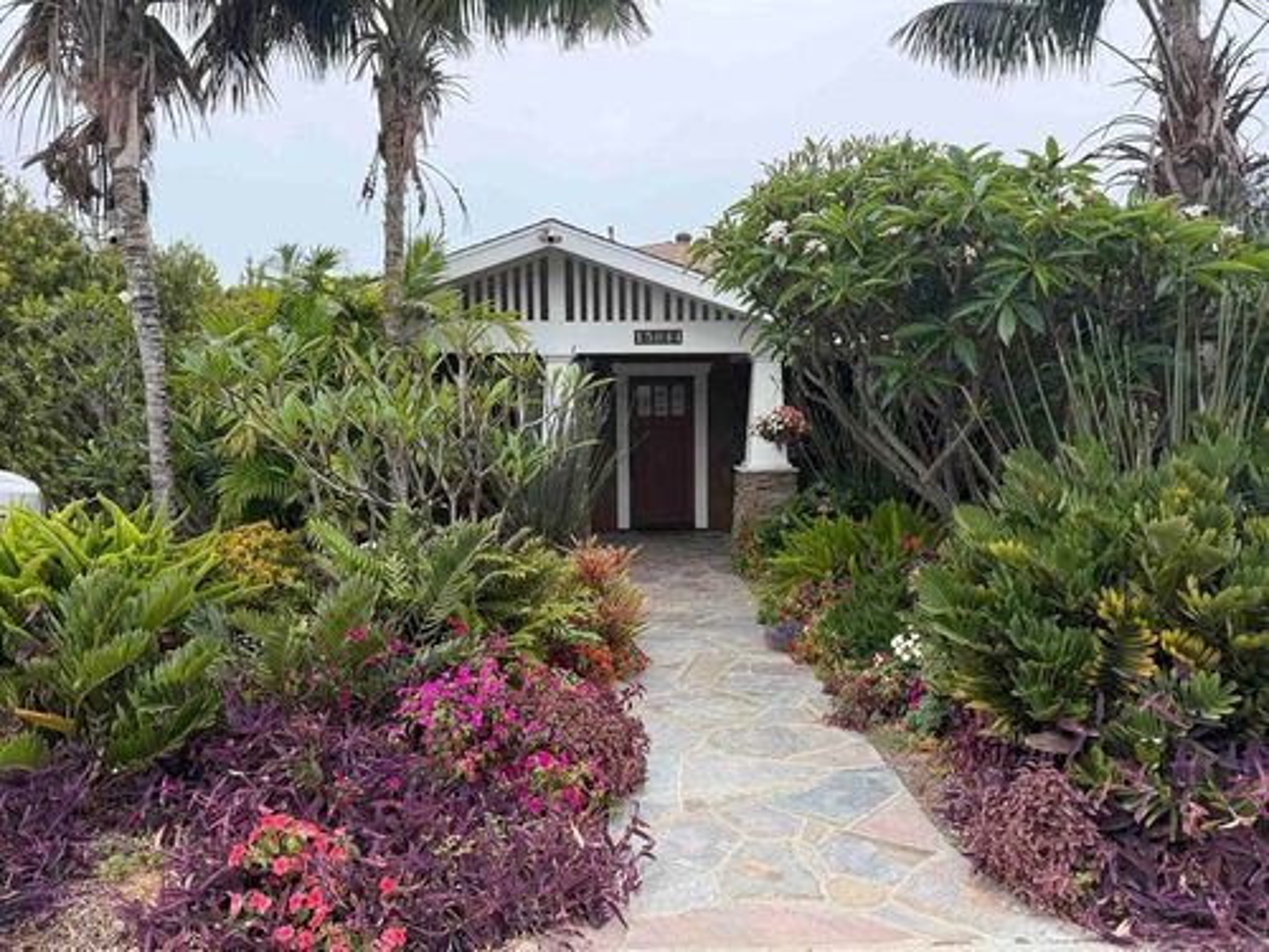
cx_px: 634
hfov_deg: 71.6
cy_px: 476
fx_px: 880
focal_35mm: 24
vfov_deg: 56.8
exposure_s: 1/3425
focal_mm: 6.76
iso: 100
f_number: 1.78
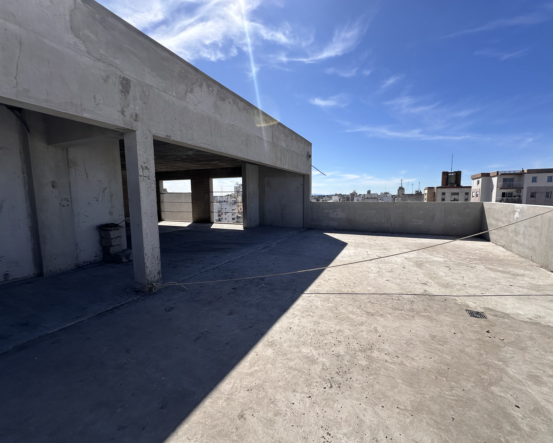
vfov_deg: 84.0
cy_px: 221
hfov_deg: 96.7
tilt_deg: -8.2
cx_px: 287
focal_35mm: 15
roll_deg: +0.5
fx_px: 246
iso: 50
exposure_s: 1/2618
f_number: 2.2
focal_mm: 2.22
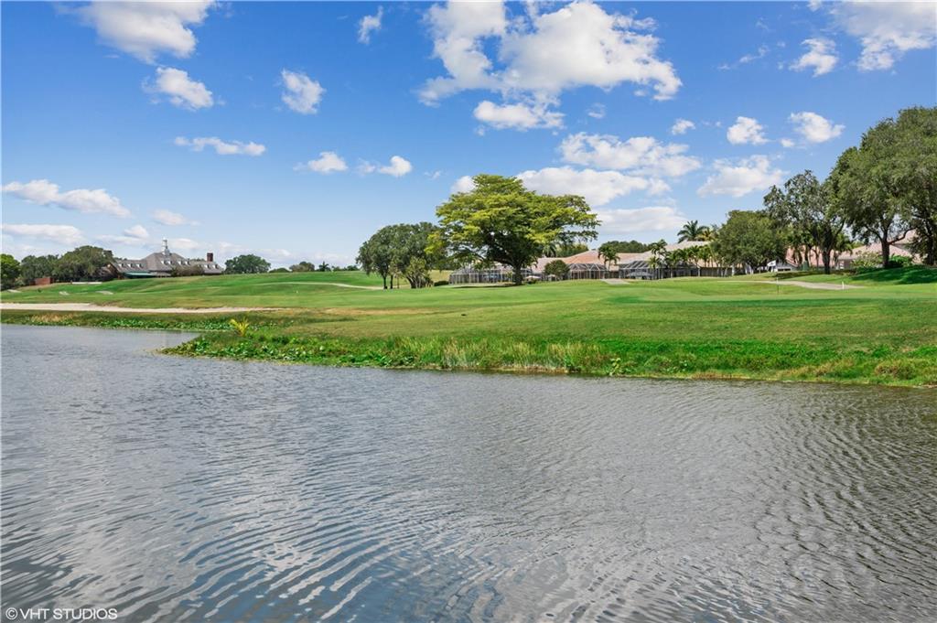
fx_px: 1248
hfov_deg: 41.1
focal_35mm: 48
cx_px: 468
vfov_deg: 28.0
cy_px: 312
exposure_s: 1/200
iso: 100
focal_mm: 48
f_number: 11
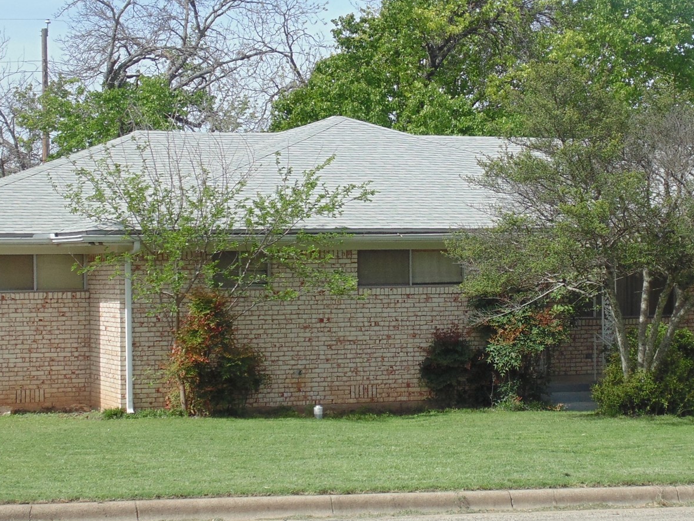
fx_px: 1844
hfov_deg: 21.2
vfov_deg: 16.0
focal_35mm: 92
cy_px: 320
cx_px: 456
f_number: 3.9
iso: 80
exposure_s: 1/640
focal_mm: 9.5
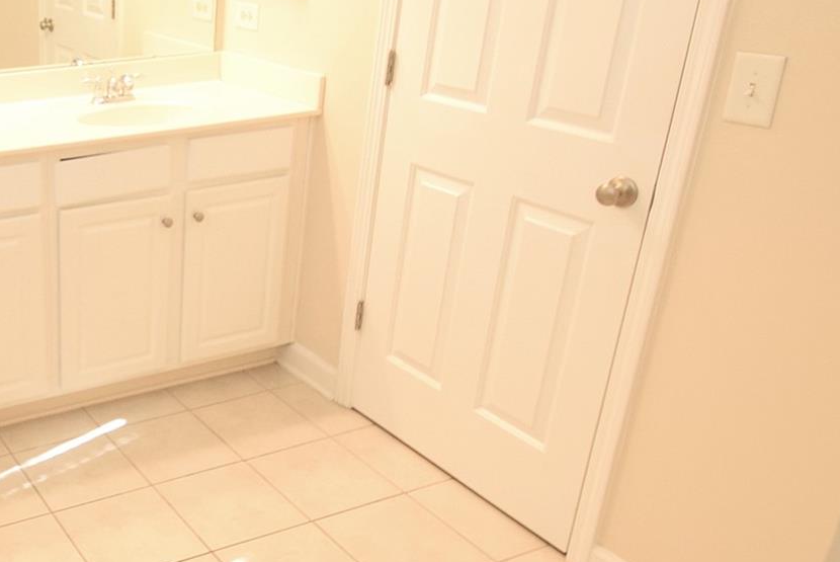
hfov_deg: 44.6
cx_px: 14
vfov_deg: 35.7
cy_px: 190
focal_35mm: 37
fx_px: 864
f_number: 5.6
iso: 720
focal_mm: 10
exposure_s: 1/125
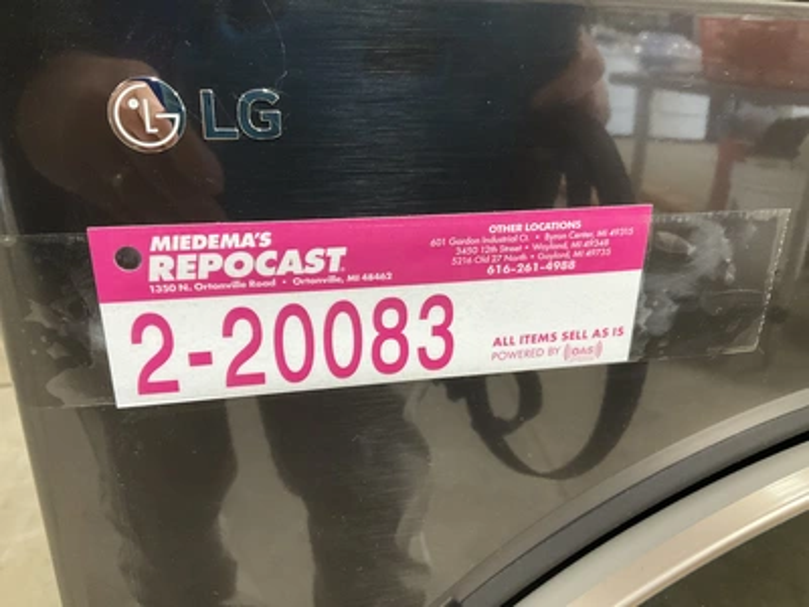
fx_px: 678
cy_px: 304
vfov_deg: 48.2
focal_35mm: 29
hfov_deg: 61.7
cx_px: 404
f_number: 1.8
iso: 200
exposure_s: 1/60
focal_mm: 3
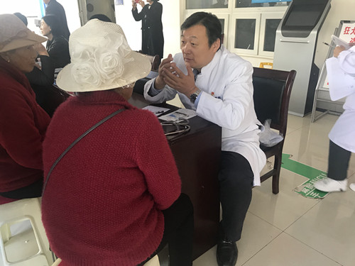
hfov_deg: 63.4
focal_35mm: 28
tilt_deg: -21.1
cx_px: 178
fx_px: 287
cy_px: 133
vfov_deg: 49.7
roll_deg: +0.9
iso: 40
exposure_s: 1/33
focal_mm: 3.99
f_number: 1.8
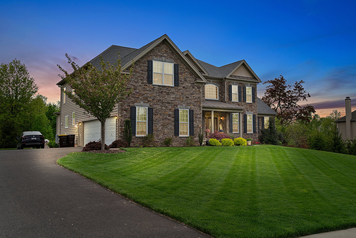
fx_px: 336
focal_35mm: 34
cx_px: 178
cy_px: 119
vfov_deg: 38.9
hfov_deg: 55.8
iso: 125
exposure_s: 1/25
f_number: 10
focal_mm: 34
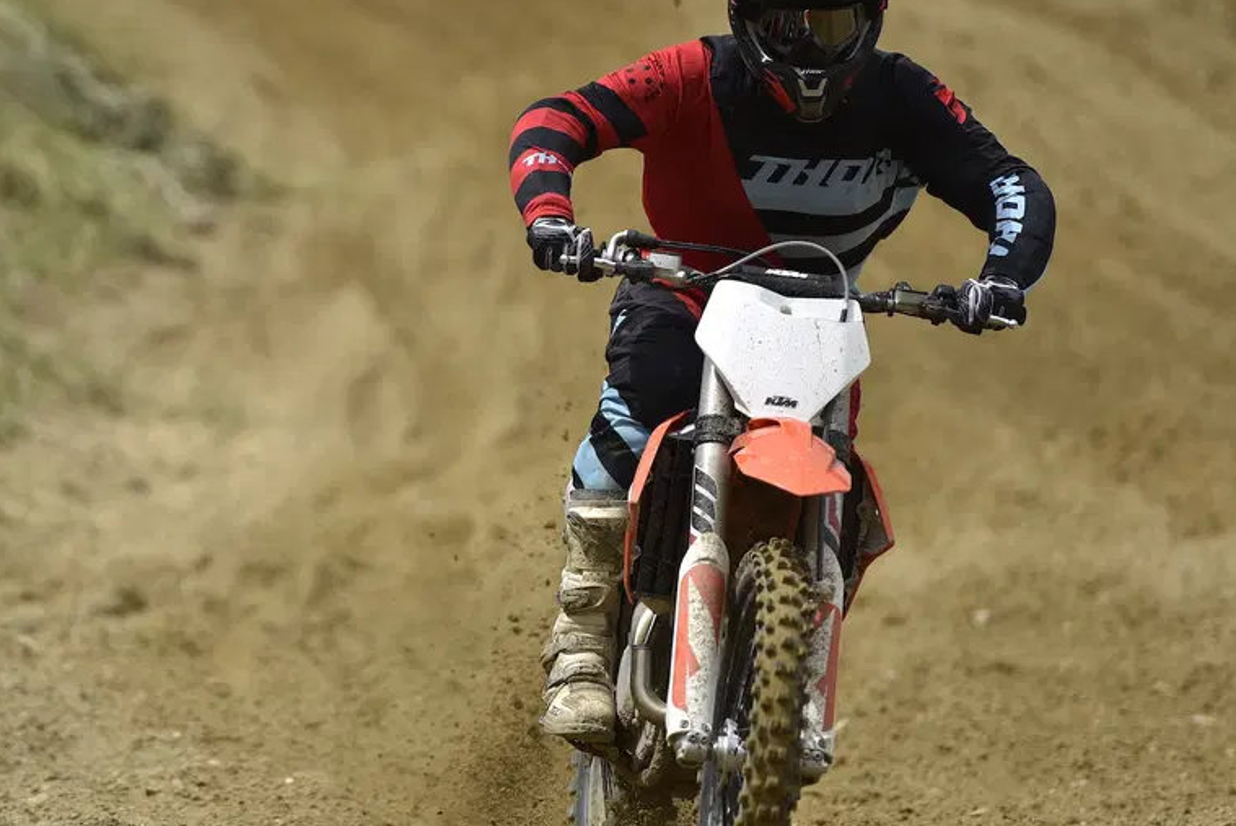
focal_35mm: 316
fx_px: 10855
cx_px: 370
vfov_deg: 4.4
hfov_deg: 6.5
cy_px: 345
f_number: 3.2
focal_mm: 200
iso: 50
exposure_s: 1/1600
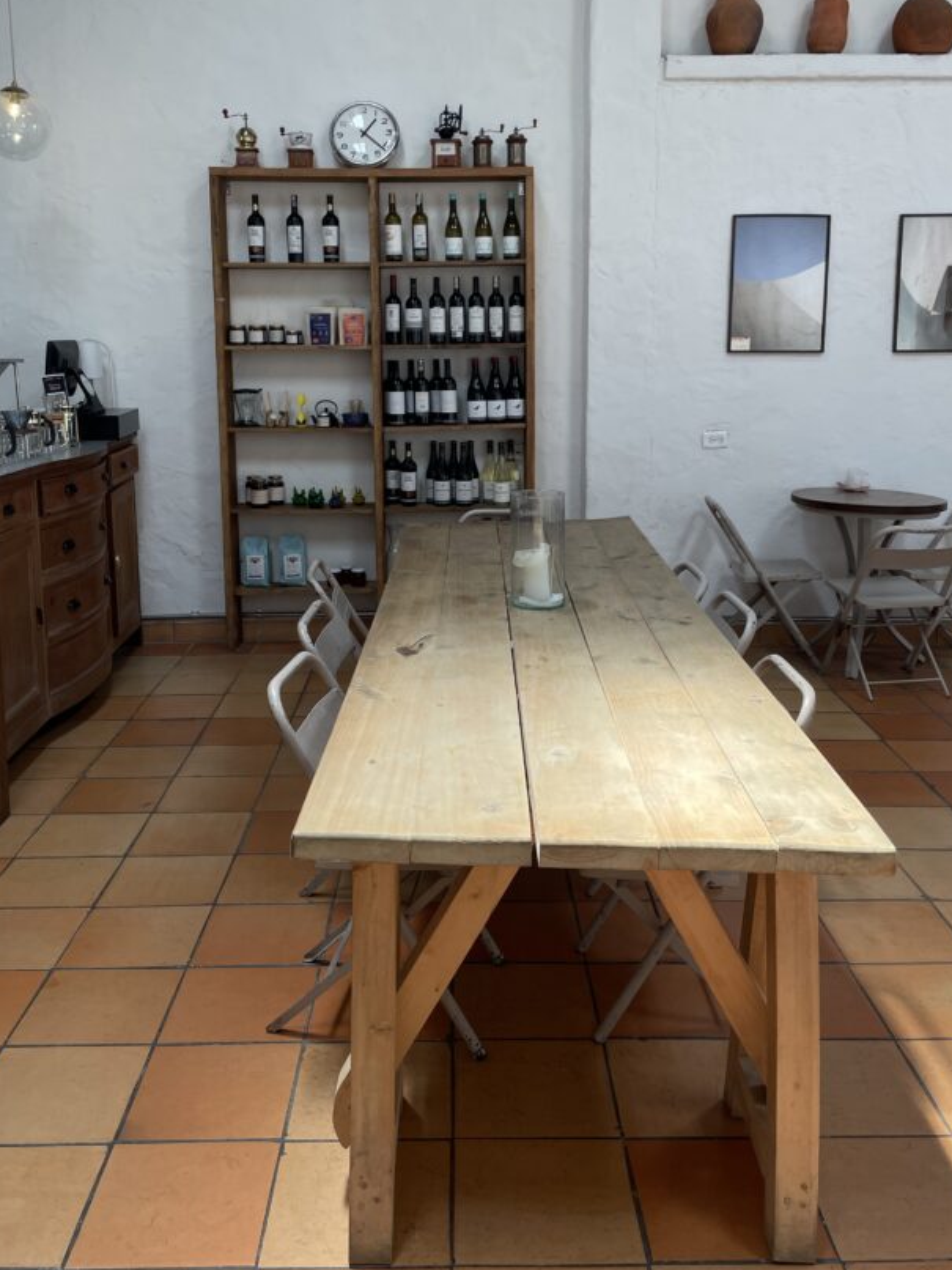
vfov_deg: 55.0
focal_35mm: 33
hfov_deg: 42.9
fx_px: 1210
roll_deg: +1.0
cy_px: 518
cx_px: 466
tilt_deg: -8.5
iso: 32
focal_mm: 4.2
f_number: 1.6
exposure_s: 1/161
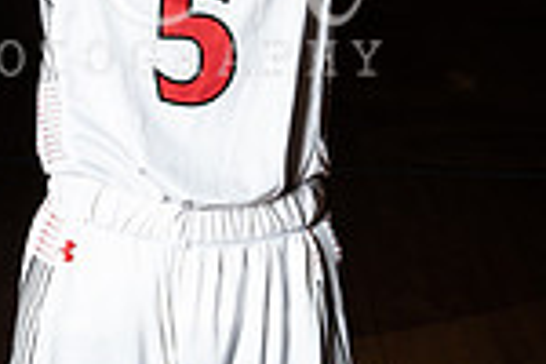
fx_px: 2806
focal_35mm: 185
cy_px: -158
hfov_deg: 11.1
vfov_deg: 7.3
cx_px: 186
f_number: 14
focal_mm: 48
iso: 320
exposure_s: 1/200
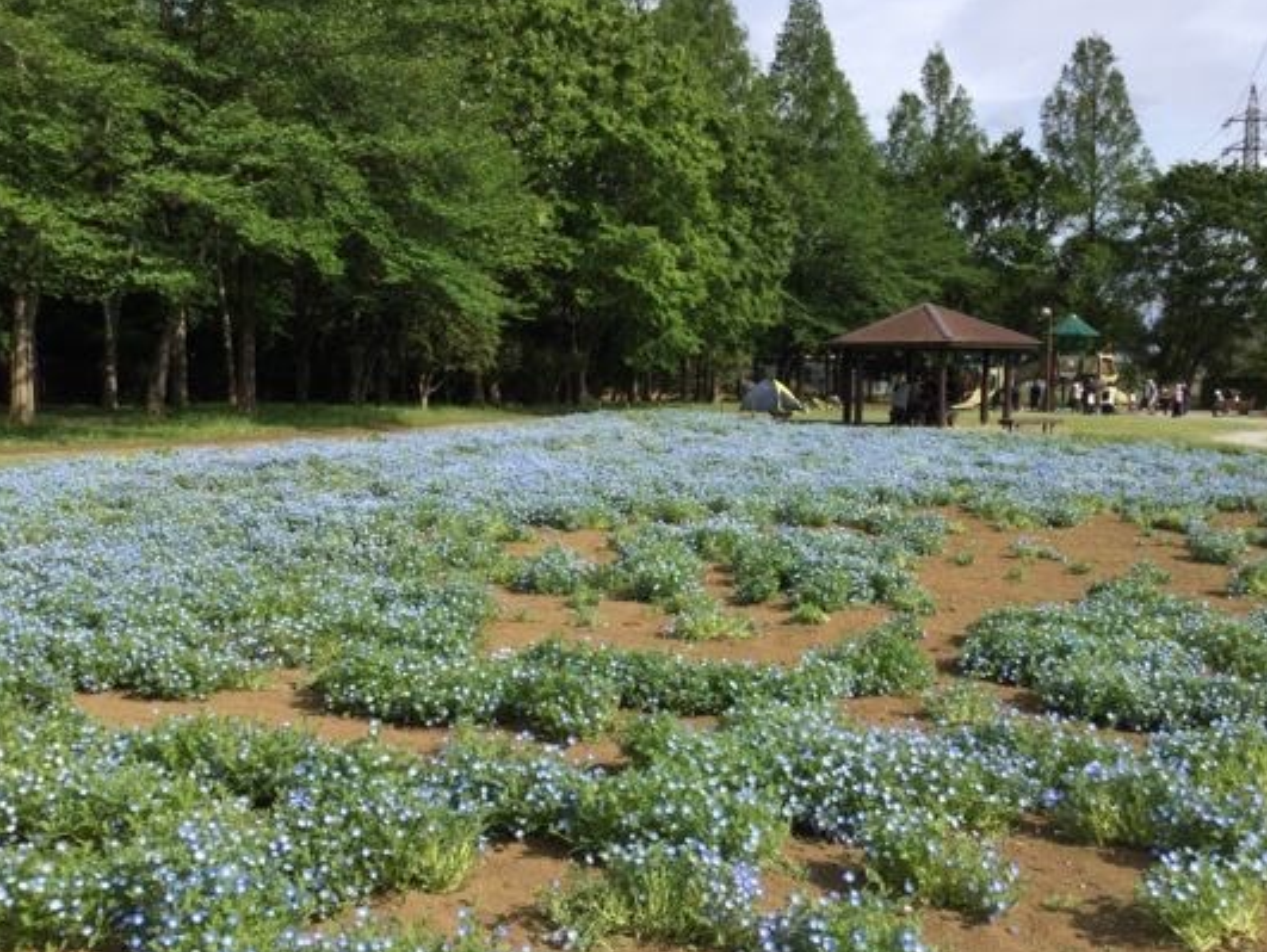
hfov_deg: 52.5
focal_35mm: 35
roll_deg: +0.0
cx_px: 704
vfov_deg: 40.7
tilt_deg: -8.7
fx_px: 1282
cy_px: 489
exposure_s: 1/1404
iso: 25
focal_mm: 3.3
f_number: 2.4
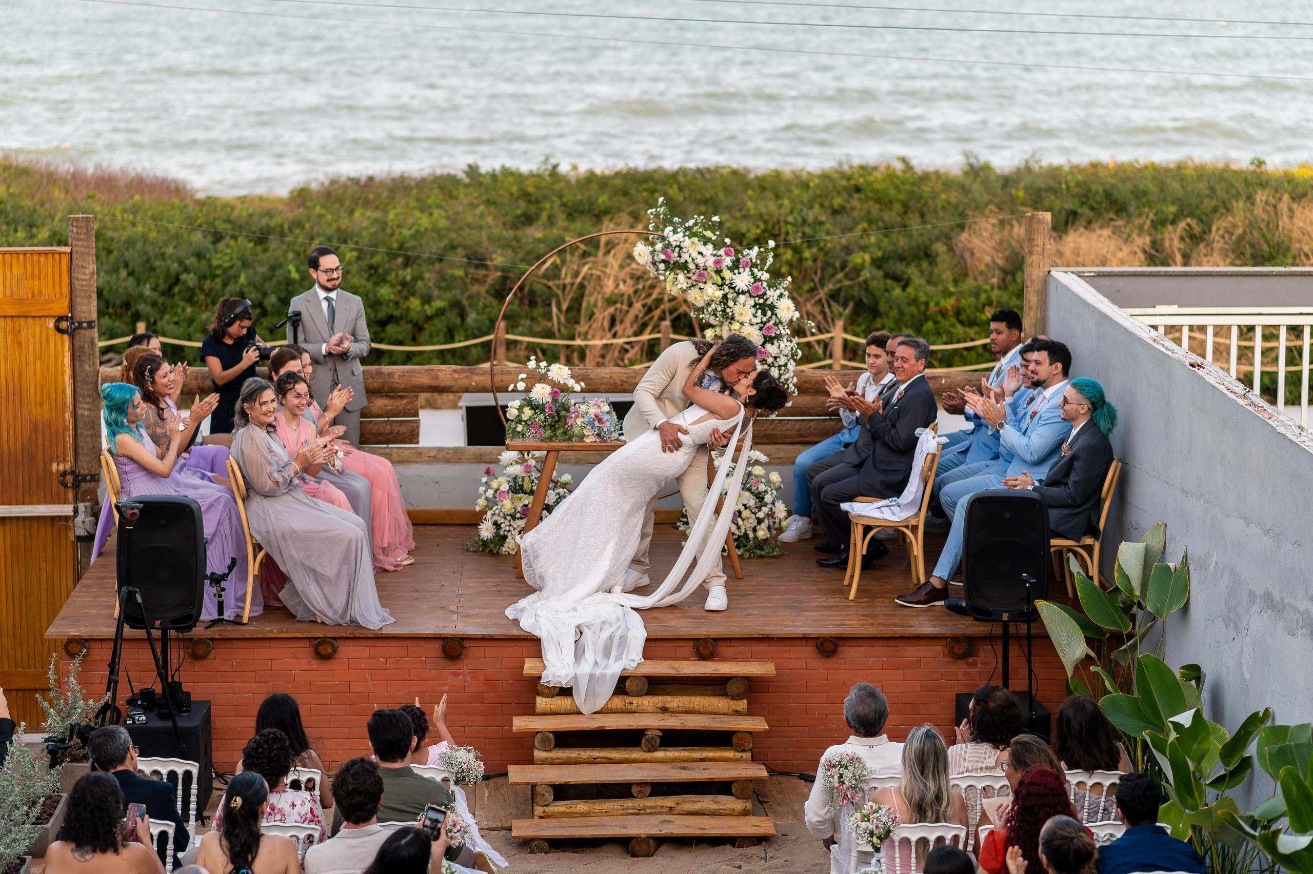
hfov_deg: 23.5
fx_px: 3163
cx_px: 656
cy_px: 437
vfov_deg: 15.7
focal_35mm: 87
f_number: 2.5
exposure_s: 1/1250
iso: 250
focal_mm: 85
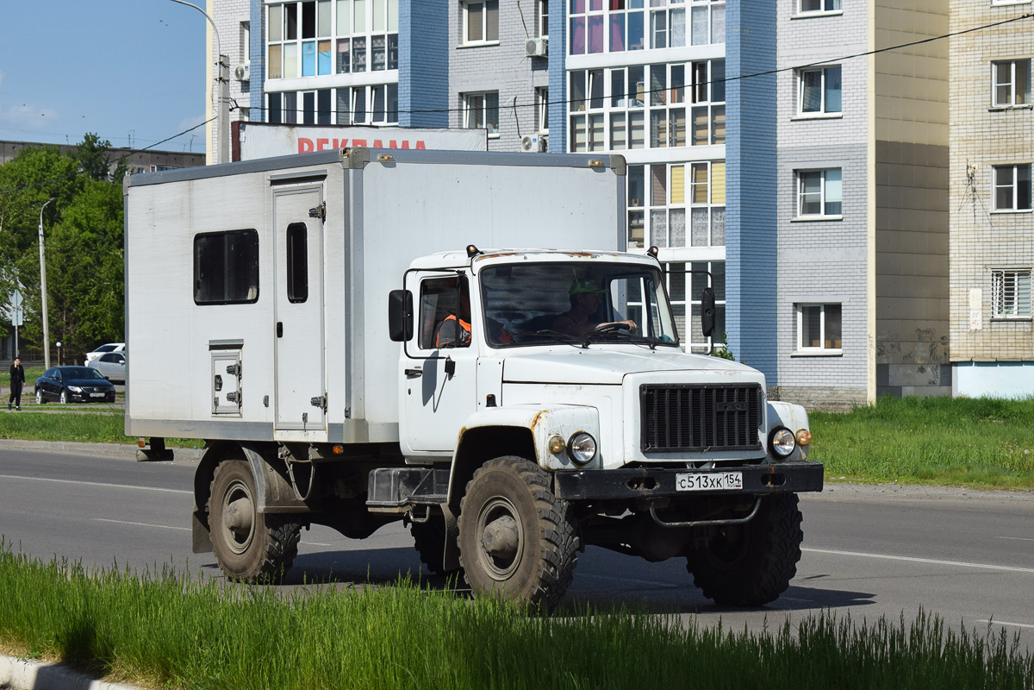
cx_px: 517
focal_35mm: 82
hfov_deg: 24.6
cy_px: 345
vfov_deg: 16.6
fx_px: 2369
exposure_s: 1/1250
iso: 200
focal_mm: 55
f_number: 7.1
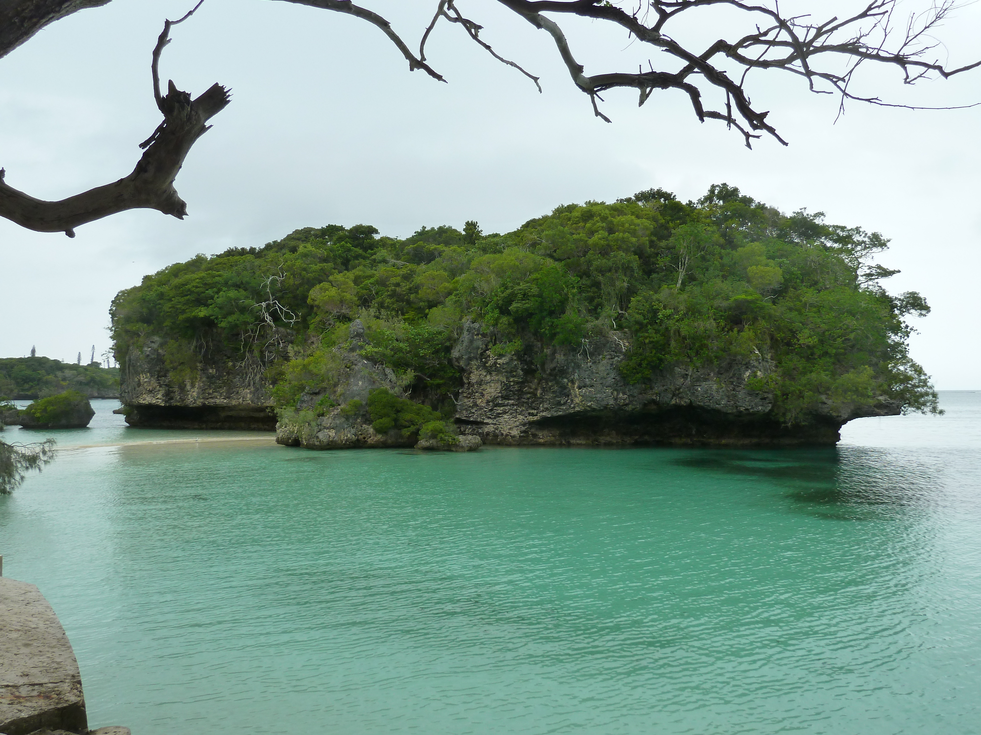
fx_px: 822
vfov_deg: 48.2
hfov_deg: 61.7
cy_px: 368
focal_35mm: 29
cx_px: 490
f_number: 3.4
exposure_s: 1/125
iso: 125
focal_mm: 4.7
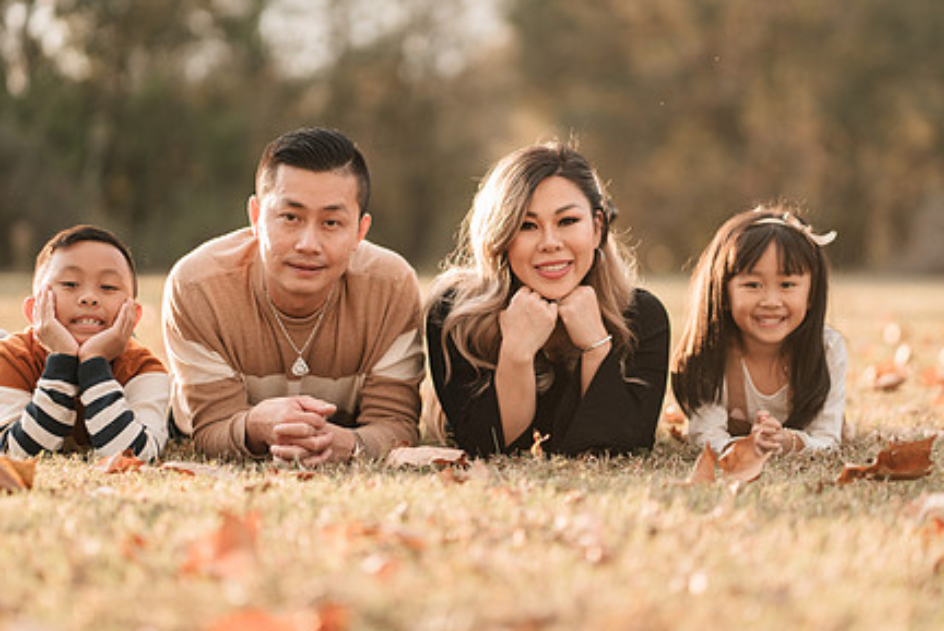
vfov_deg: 11.1
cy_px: 229
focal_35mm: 124
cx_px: 480
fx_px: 3255
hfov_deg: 16.5
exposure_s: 1/1000
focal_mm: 85
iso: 400
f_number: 1.8
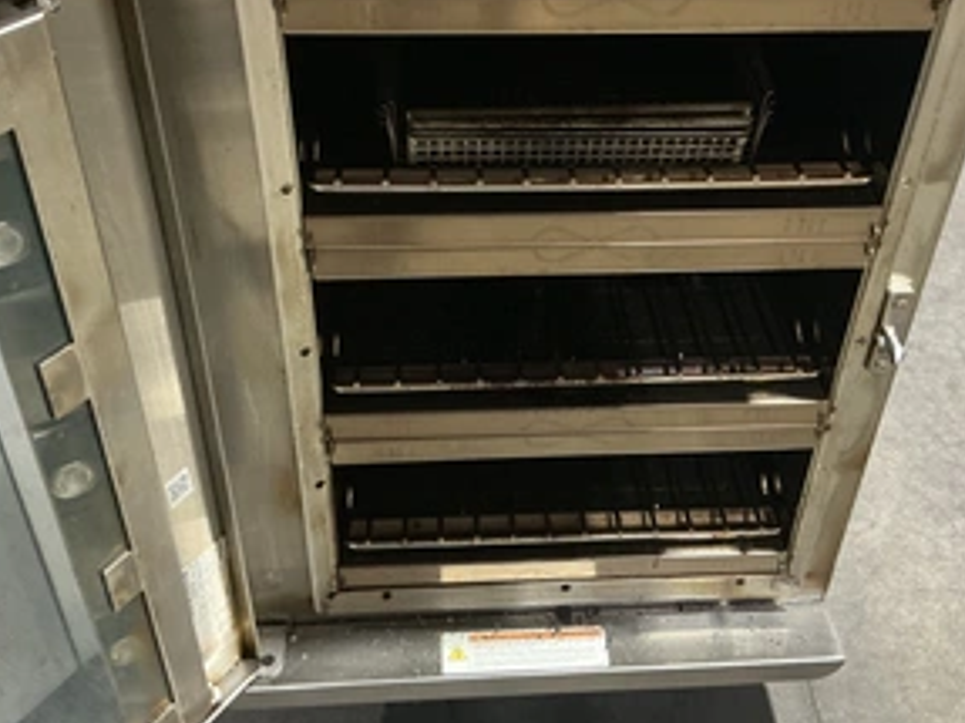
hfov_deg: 47.8
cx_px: 518
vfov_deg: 36.6
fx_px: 1087
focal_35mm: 39
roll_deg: -2.8
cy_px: 269
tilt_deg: -36.7
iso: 320
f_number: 1.8
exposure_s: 1/33
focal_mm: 3
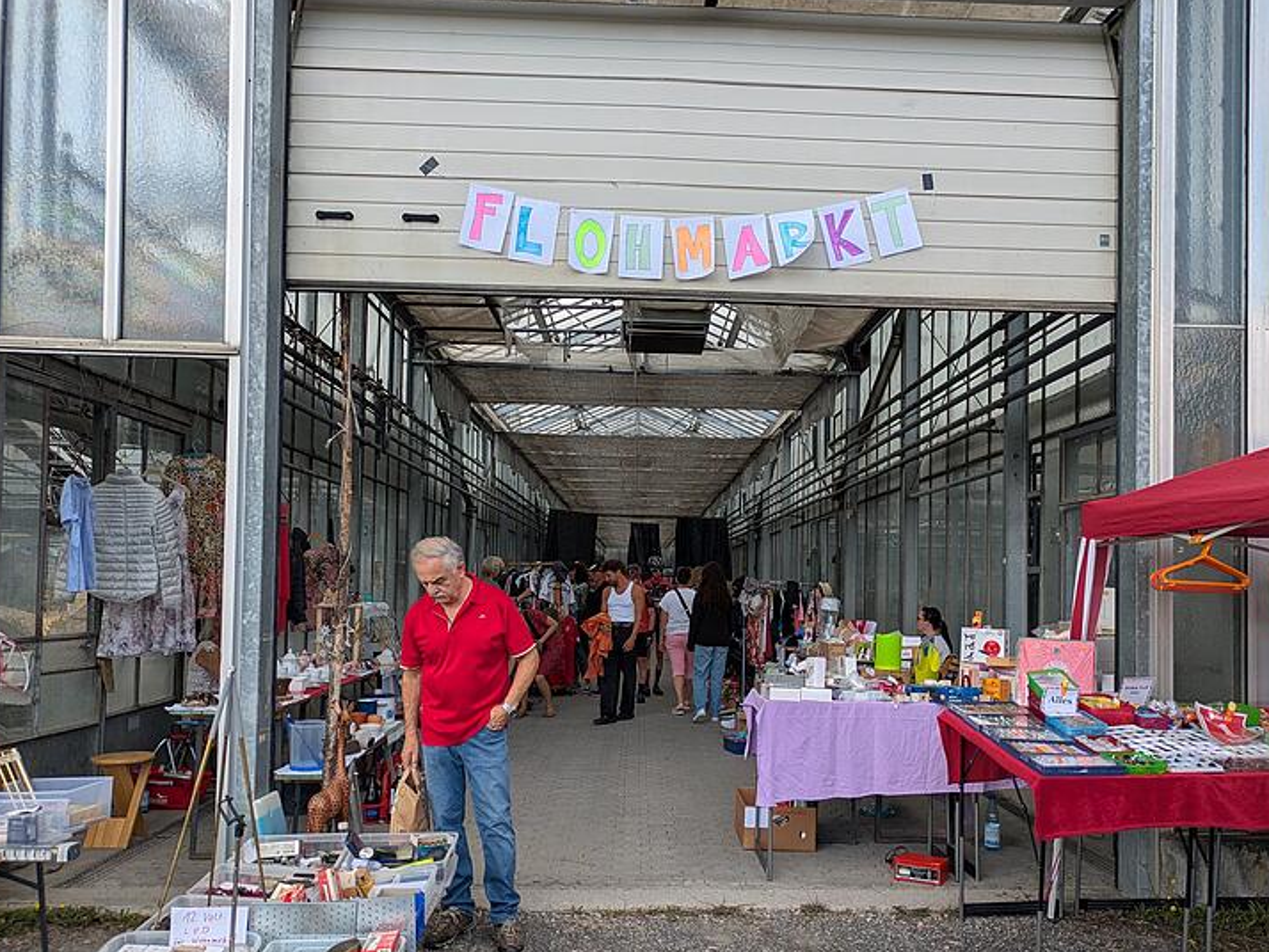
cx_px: 690
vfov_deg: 49.7
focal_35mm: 28
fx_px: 1027
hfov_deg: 63.3
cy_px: 526
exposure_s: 1/799
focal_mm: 5.43
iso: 46
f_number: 1.89
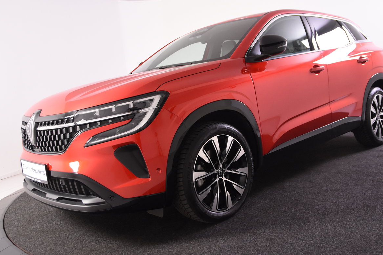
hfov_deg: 53.1
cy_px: 118
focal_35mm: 36
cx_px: 200
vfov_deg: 36.9
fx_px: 383
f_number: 4
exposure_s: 1/60
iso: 1600
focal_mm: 22
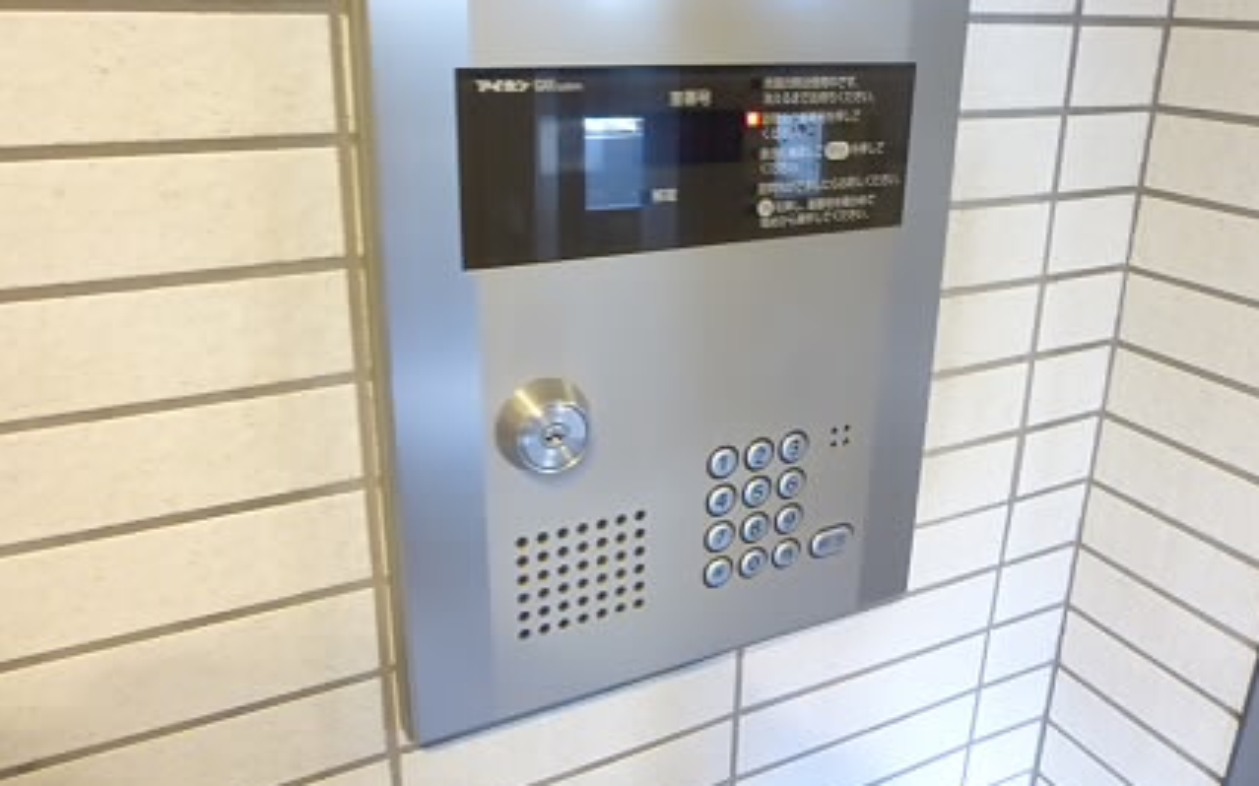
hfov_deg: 66.4
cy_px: 329
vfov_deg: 44.4
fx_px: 960
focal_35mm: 28
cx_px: 659
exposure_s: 1/8
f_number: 3.1
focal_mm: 4.5
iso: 640
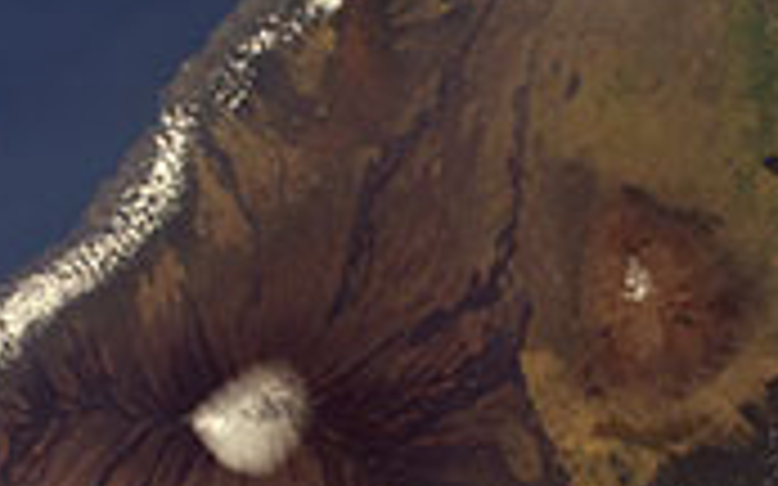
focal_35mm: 253
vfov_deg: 5.2
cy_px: 407
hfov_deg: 8.3
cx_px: 346
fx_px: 5363
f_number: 10
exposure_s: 1/1600
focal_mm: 78
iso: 320
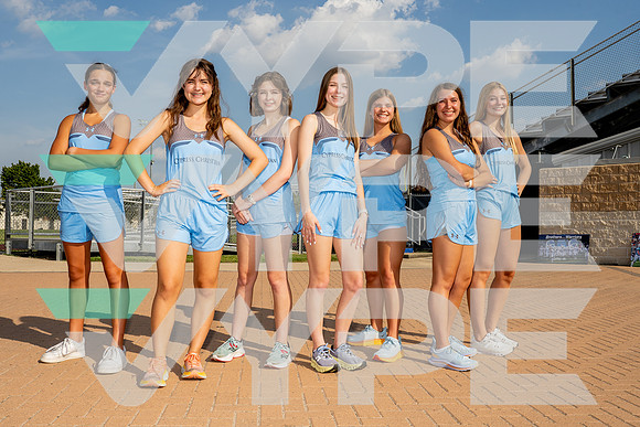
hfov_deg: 54.8
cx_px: 319
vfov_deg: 38.2
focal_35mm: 35
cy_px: 213
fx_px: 617
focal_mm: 29
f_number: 11
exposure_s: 1/250
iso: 125
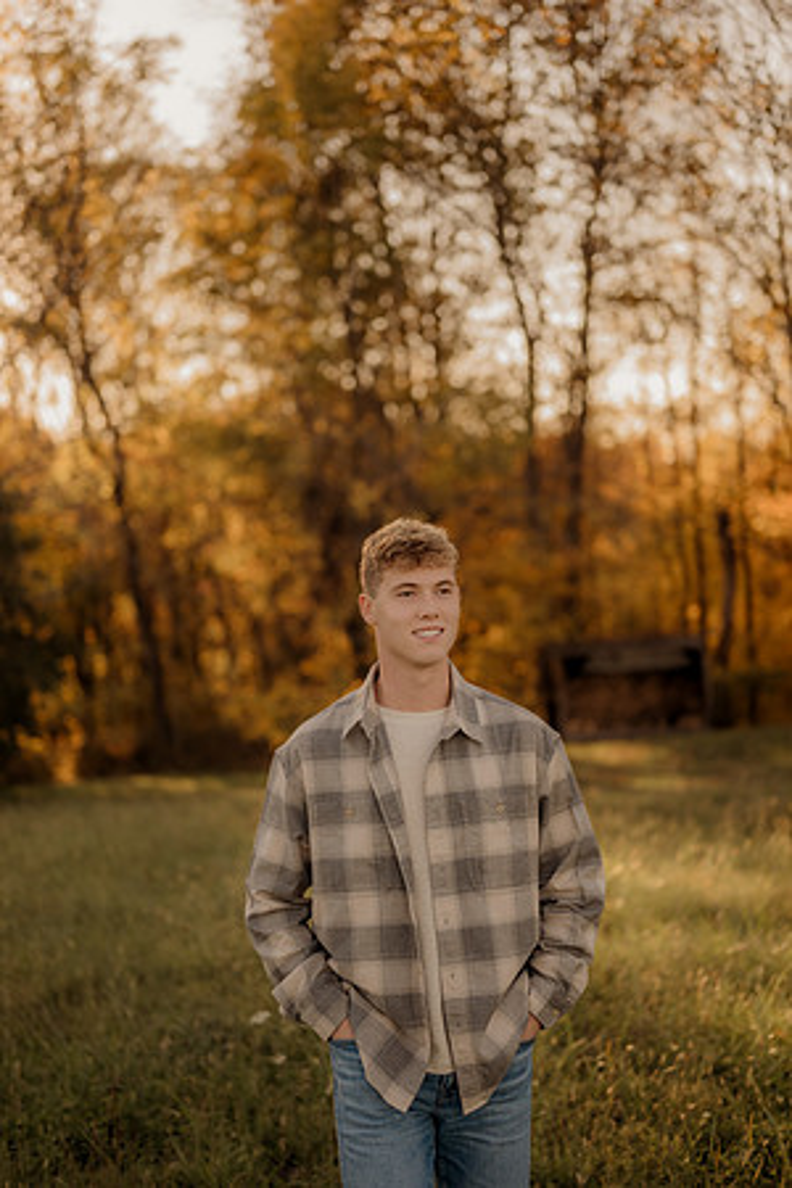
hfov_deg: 27.0
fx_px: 1650
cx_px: 396
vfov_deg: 39.6
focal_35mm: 50
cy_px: 594
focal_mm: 50
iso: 250
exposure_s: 1/1250
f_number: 1.8
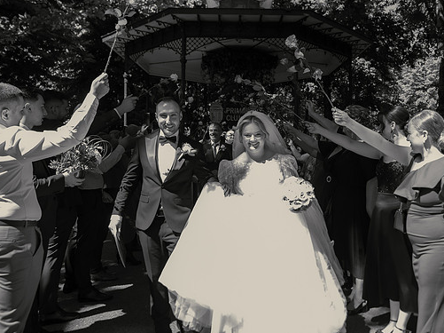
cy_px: 141
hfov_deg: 59.7
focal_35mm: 30
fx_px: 385
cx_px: 256
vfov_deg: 46.6
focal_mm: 24
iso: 500
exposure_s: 1/500
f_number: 3.5
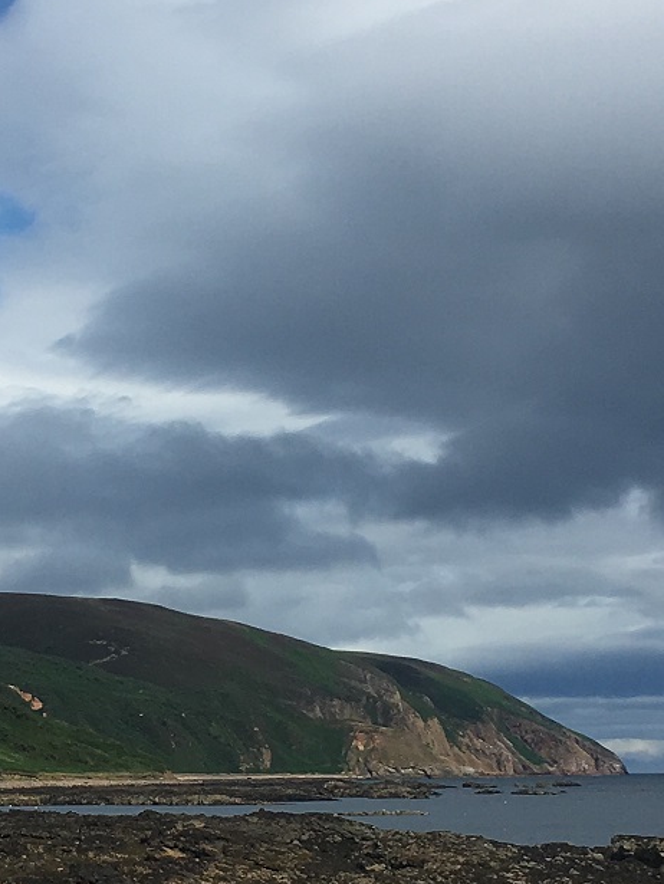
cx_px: 141
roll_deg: +1.3
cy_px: 591
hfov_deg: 15.5
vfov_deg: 20.6
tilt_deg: +2.8
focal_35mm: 95
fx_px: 2427
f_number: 2.2
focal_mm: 4.15
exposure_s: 1/4049
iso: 25
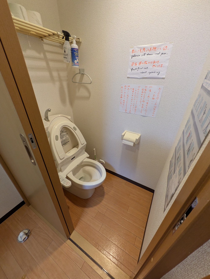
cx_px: 105
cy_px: 140
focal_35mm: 14
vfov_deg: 102.0
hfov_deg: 85.7
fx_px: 113
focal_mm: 1.83
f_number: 2.2
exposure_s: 1/33.3
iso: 130
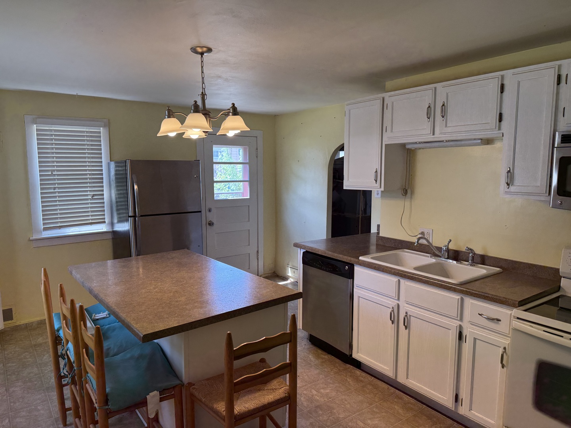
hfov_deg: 71.6
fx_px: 396
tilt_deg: -6.5
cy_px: 214
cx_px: 286
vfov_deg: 56.8
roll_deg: -0.3
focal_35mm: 24
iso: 160
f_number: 1.78
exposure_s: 1/227
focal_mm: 6.76
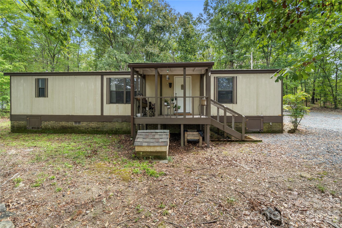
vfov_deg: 77.3
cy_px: 114
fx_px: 142
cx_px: 171
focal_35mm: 15
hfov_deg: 100.4
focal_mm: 10
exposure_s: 1/30
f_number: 7.1
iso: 250
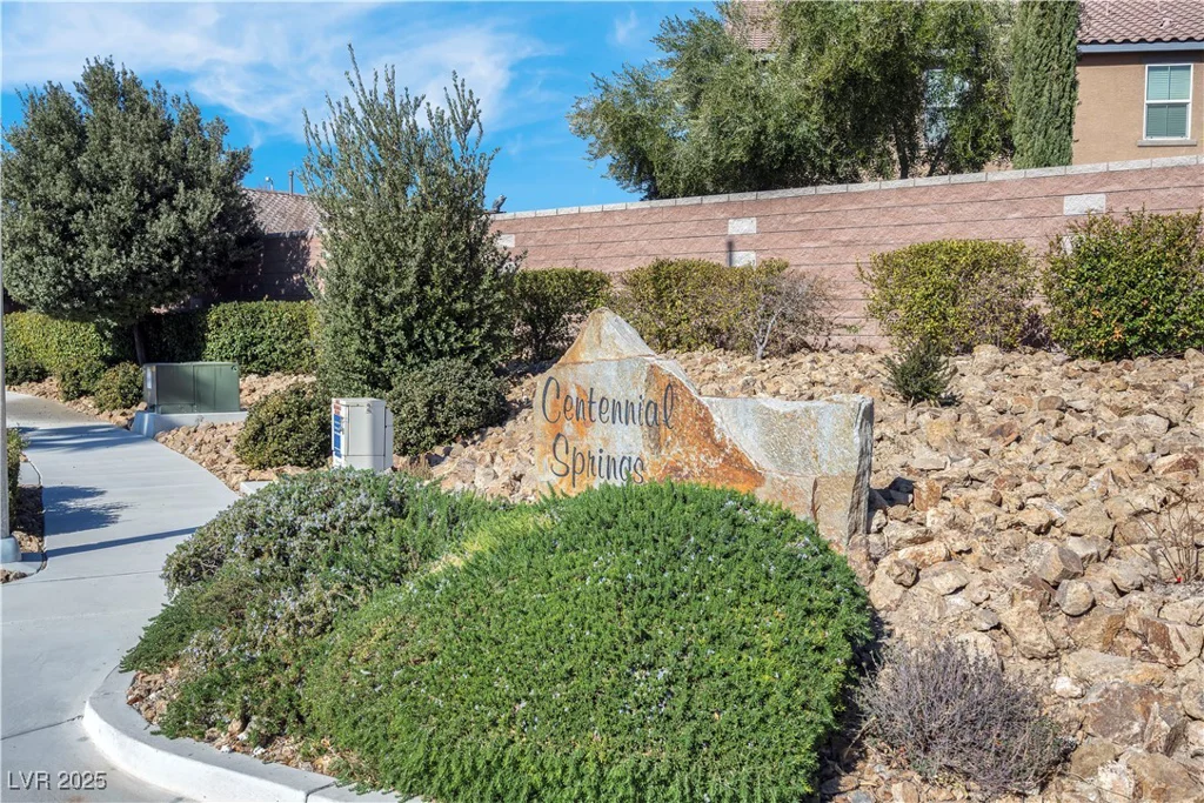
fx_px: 1171
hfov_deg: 54.4
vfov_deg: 37.9
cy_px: 402
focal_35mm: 35
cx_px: 602
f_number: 9
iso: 100
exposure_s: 1/320
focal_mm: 35
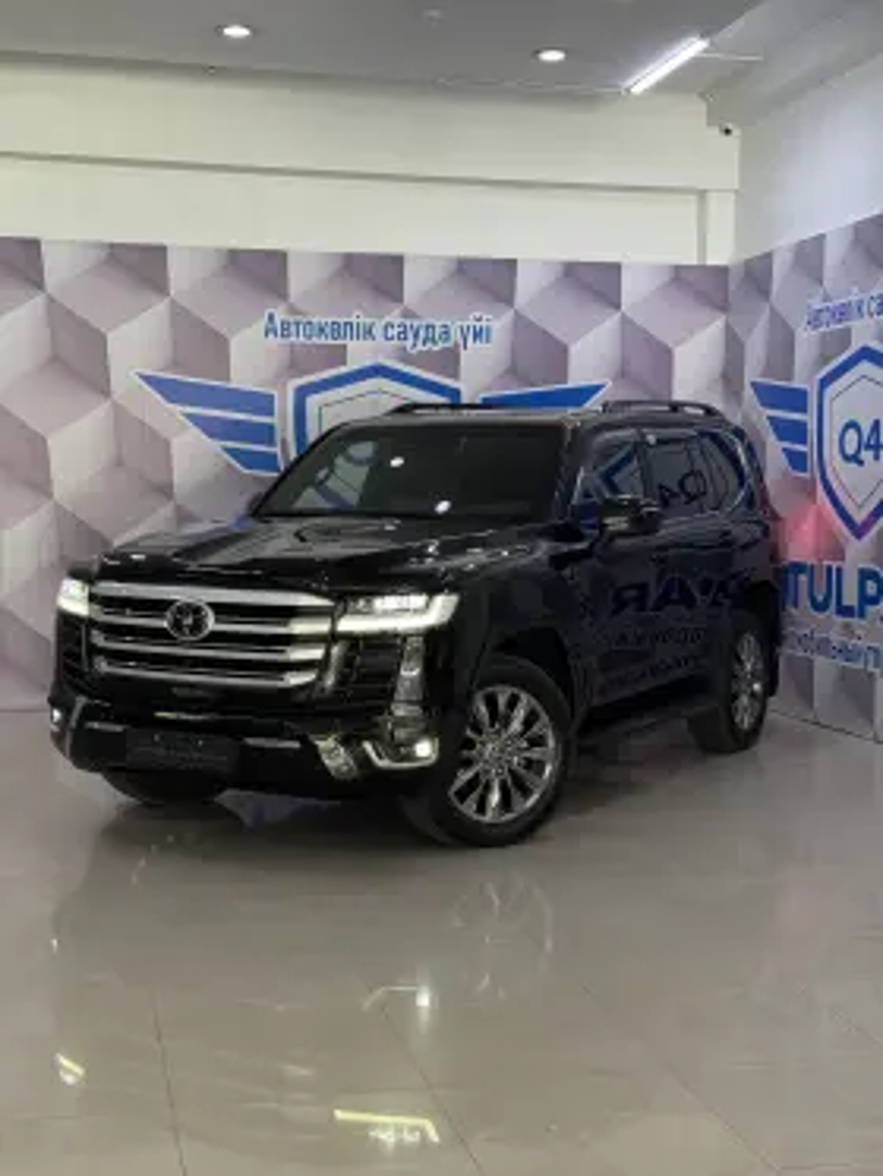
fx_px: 1632
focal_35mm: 48
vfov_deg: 39.6
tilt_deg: -3.1
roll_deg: -0.7
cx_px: 442
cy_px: 588
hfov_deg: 30.3
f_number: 1.8
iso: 80
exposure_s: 1/100
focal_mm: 6.8
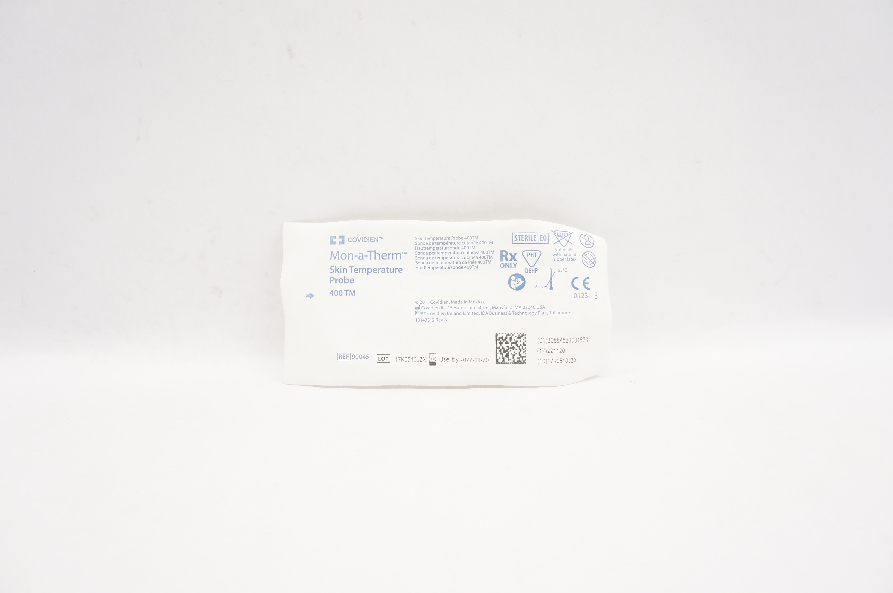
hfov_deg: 67.4
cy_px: 296
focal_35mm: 27
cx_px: 446
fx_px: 669
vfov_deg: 47.8
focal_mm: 18
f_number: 6.3
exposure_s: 1/50
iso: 400
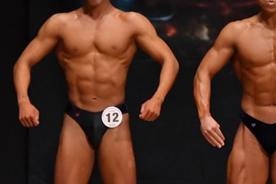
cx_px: 301
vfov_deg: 1.8
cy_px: 128
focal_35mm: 784
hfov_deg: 2.6
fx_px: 6007
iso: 6400
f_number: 5.6
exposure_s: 1/400
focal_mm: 230
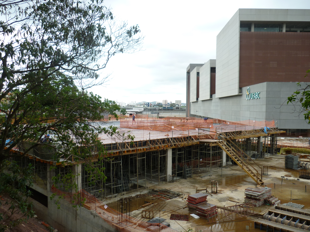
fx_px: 278
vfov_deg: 45.4
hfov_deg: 58.4
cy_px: 116
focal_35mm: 31
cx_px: 155
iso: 80
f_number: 2.8
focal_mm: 5.5
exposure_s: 1/320
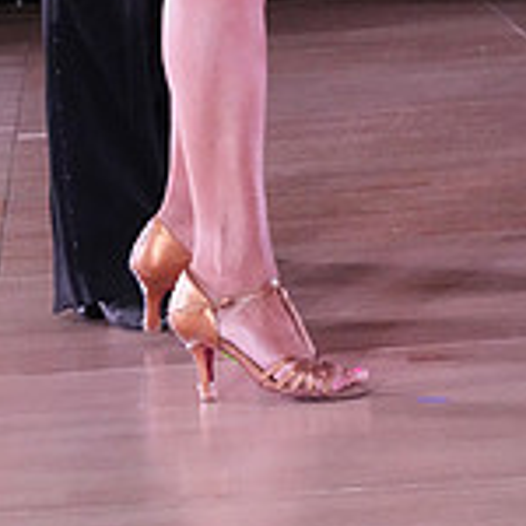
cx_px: 170
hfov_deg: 5.9
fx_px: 5089
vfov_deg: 5.8
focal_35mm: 296
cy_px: -368
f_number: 9
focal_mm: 90
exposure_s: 1/250
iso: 10000
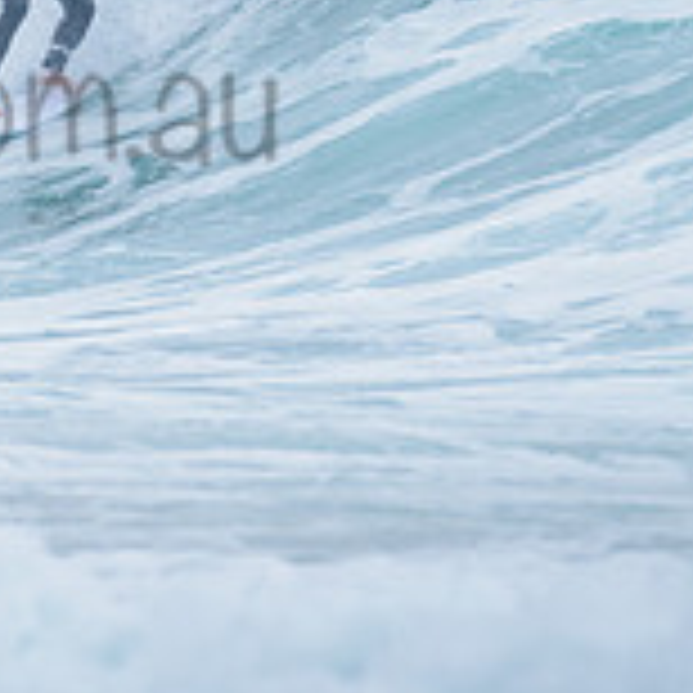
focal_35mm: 1969
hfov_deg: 0.9
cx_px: -134
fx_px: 44597
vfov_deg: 0.9
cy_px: -18
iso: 640
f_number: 5.6
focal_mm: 500
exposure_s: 1/1250
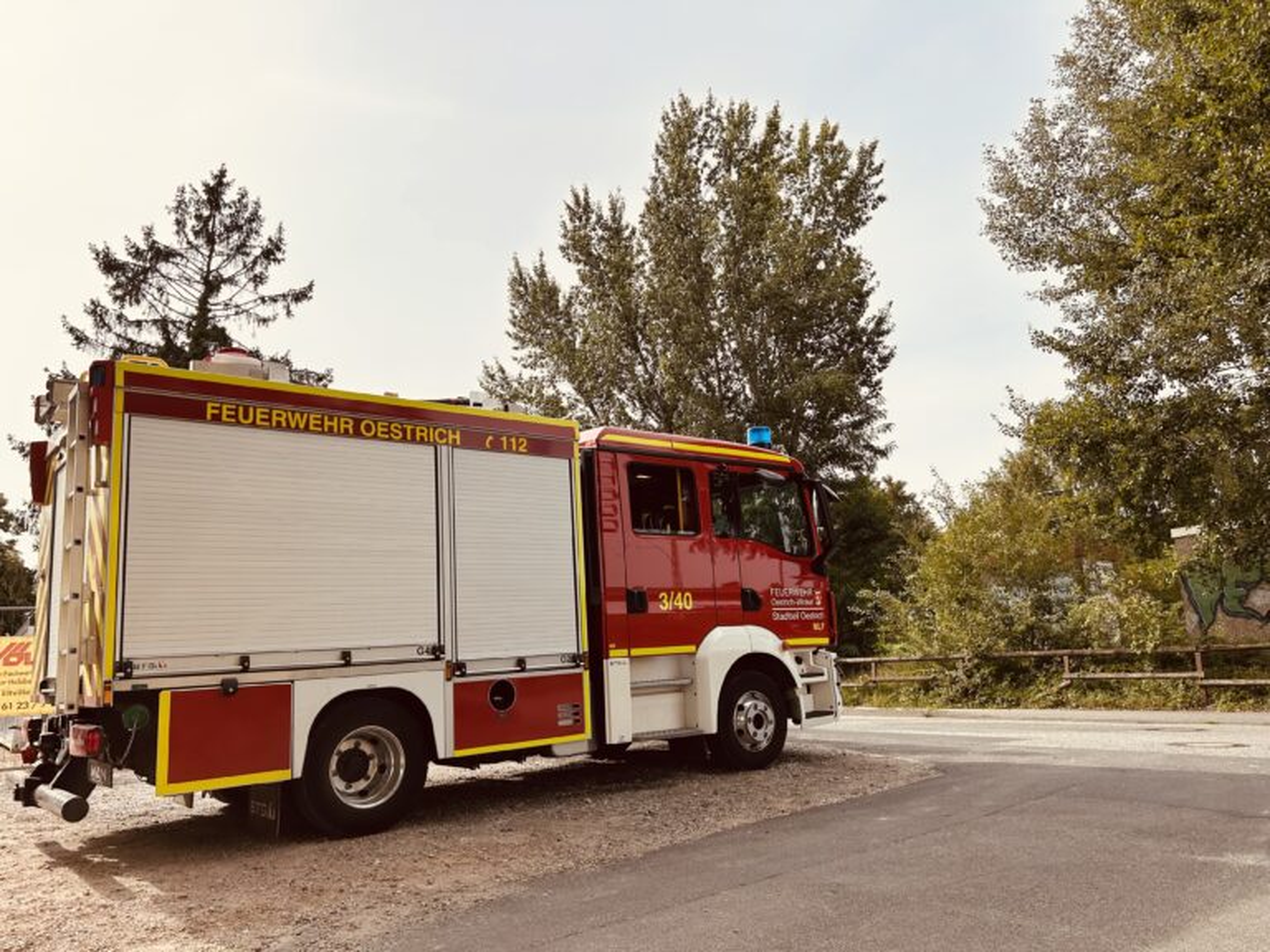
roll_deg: +0.0
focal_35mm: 26
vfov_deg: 53.1
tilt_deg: +13.3
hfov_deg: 67.3
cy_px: 476
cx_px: 635
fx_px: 954
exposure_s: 1/4831
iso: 50
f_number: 1.5
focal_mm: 5.7
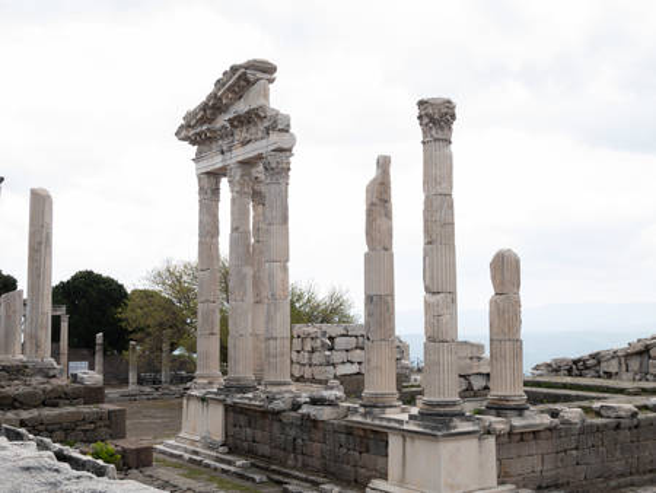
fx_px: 872
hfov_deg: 41.2
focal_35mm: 46
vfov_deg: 31.5
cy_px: 246
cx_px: 328
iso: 100
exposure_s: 1/100
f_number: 8
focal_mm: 23
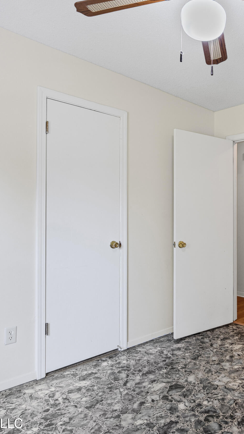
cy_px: 212
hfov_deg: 38.8
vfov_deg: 69.8
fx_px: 310
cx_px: 234
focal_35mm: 27
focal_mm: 16
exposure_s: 1/6
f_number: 9.5
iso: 800
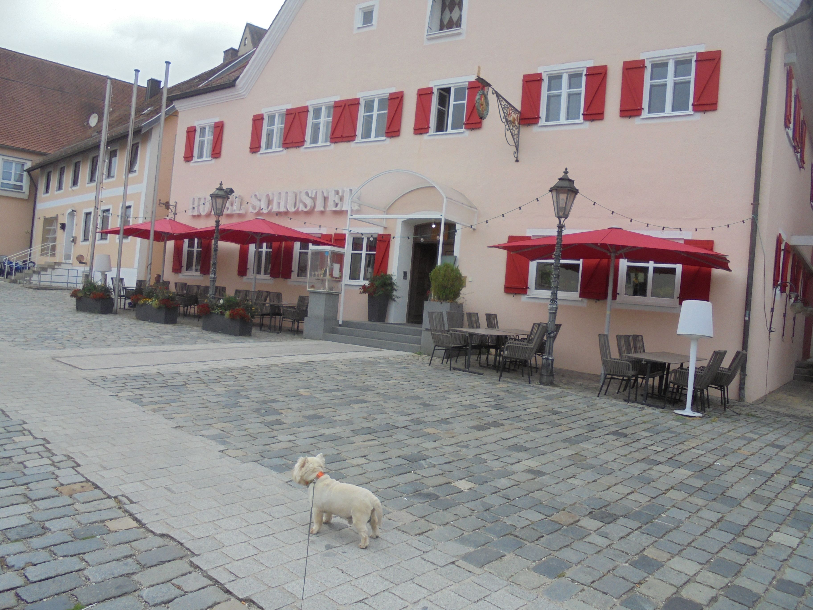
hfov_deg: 67.3
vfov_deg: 53.1
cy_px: 305
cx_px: 406
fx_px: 611
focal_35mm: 26
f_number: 3.5
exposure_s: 1/320
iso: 100
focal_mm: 4.6
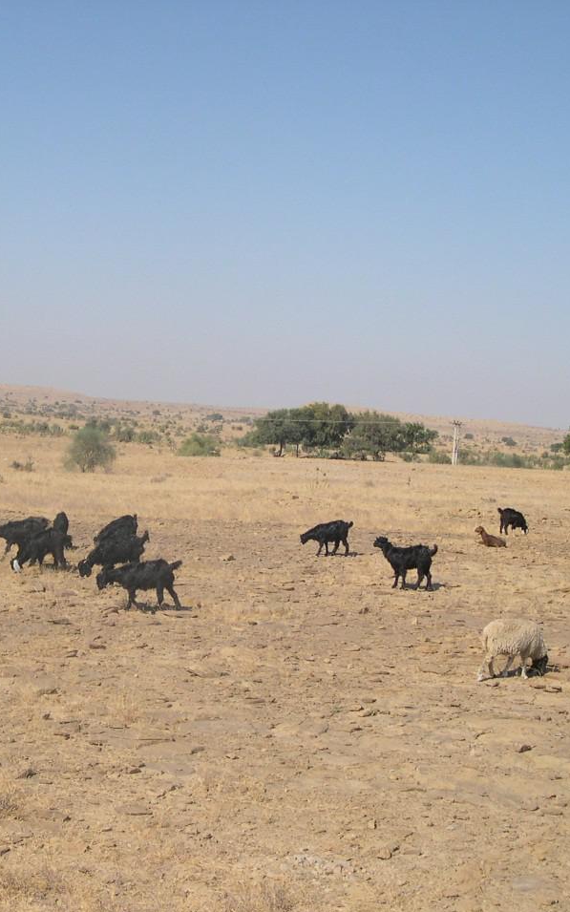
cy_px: 457
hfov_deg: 23.7
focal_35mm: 54
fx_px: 1342
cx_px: 146
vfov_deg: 37.5
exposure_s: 1/247
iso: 100
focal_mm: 8
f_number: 7.6
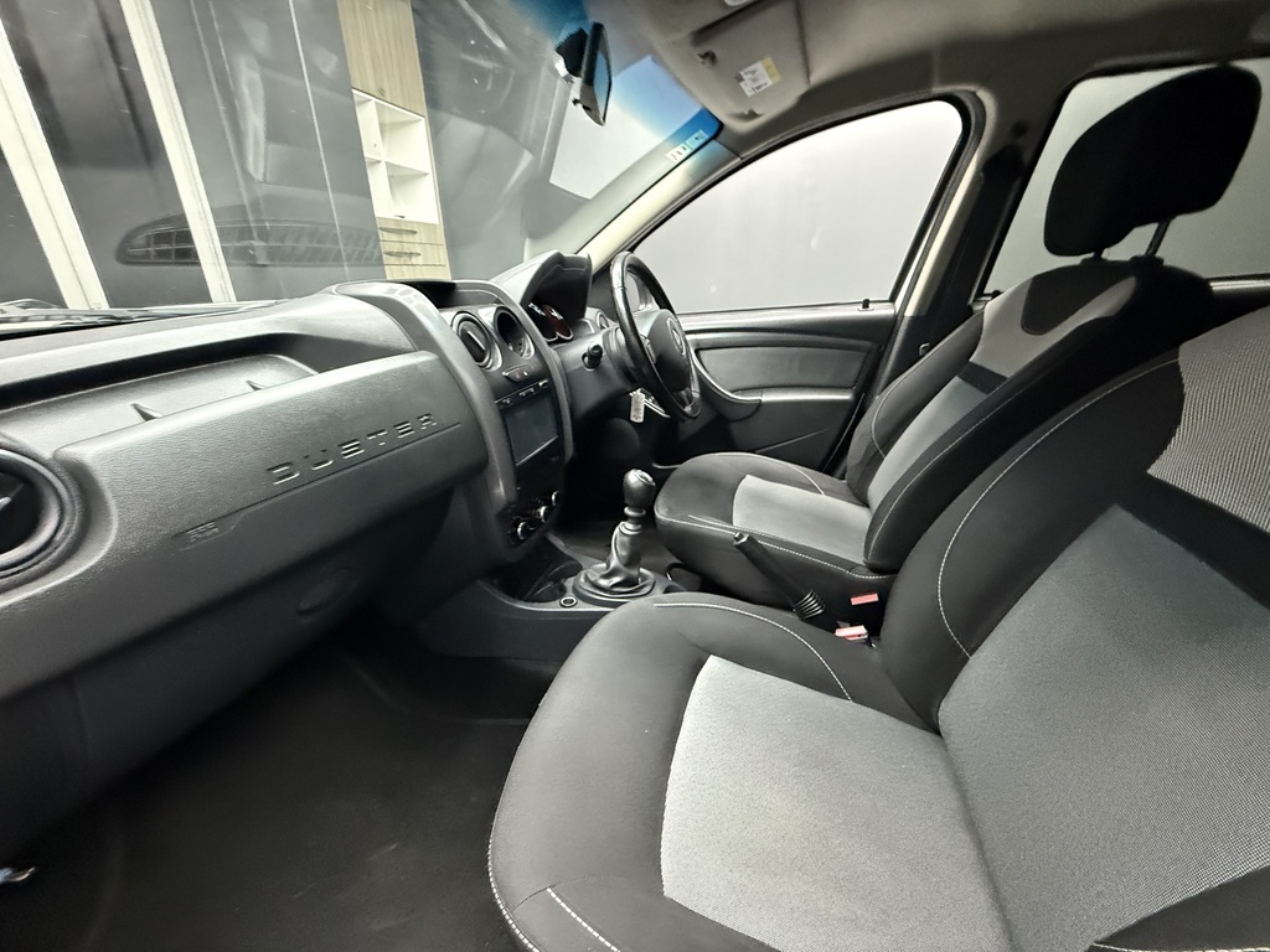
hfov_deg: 102.1
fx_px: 514
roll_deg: +1.6
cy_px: 476
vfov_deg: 85.7
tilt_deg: -22.3
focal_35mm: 14
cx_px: 635
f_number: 2.2
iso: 1000
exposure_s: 1/33
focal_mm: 2.22
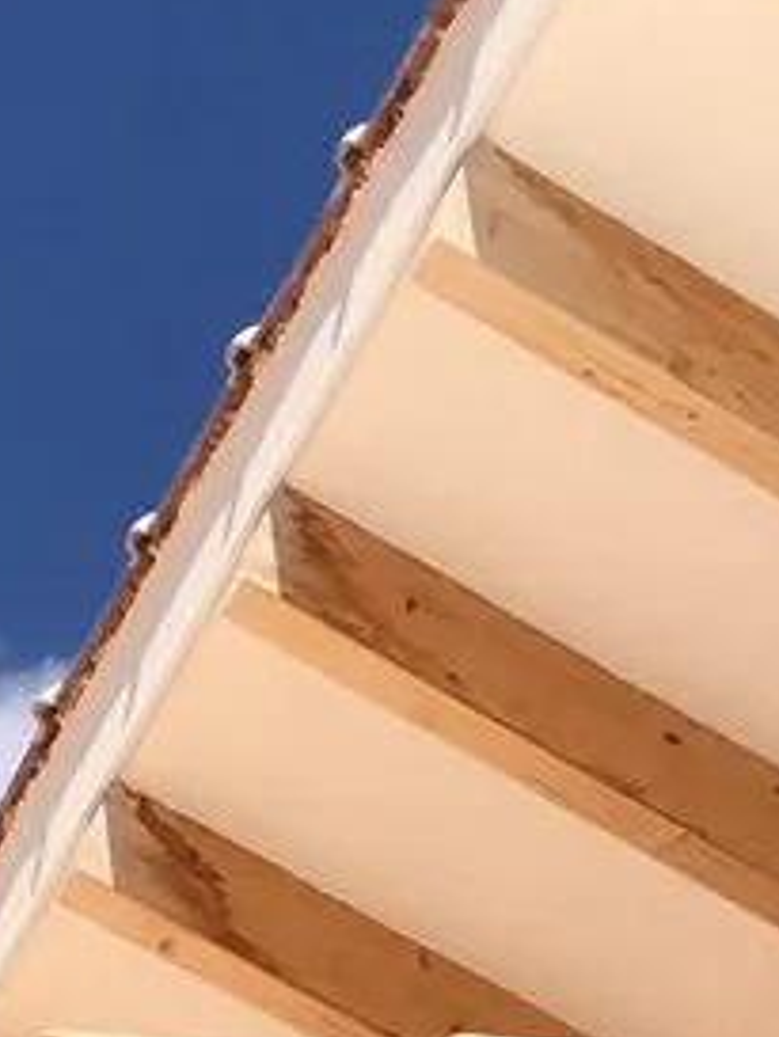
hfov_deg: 7.7
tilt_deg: +19.6
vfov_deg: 9.2
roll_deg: +2.2
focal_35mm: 191
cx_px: 882
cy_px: 2583
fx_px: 5727
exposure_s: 1/2653
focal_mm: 4.15
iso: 25
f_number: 2.2
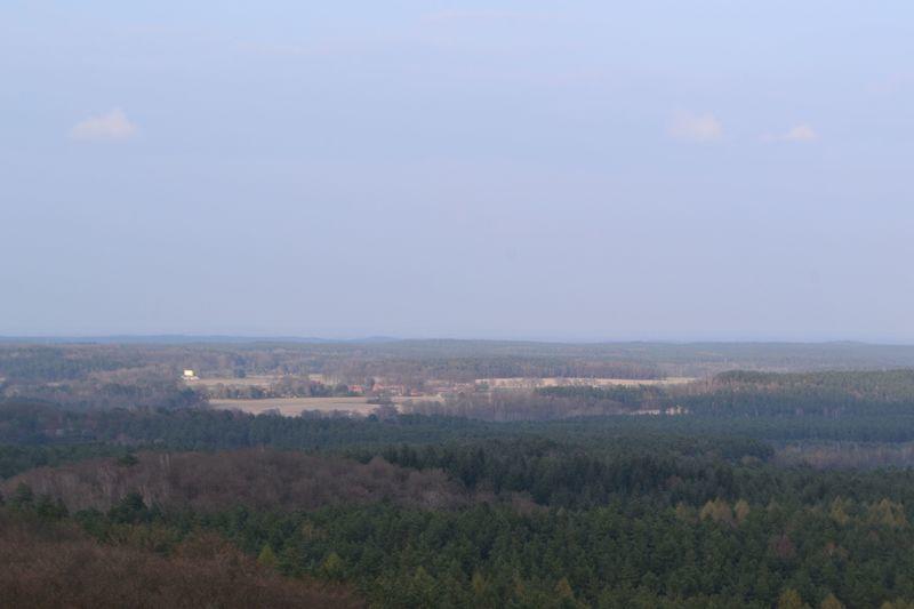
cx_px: 457
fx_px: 2094
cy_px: 304
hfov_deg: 24.6
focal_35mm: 82
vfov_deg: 16.5
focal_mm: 55
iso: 400
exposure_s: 1/250
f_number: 10
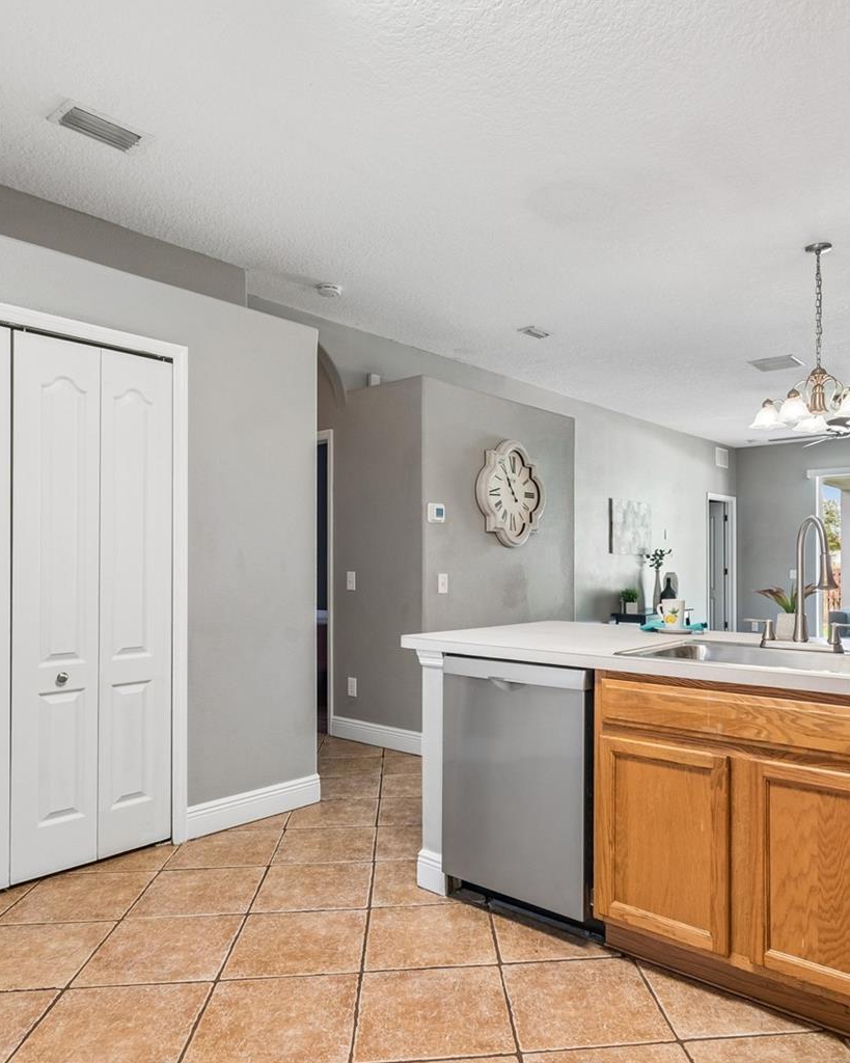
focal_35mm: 22
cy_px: 519
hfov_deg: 62.6
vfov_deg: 75.0
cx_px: 503
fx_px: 692
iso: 100
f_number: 7.1
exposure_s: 1/10
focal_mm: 10
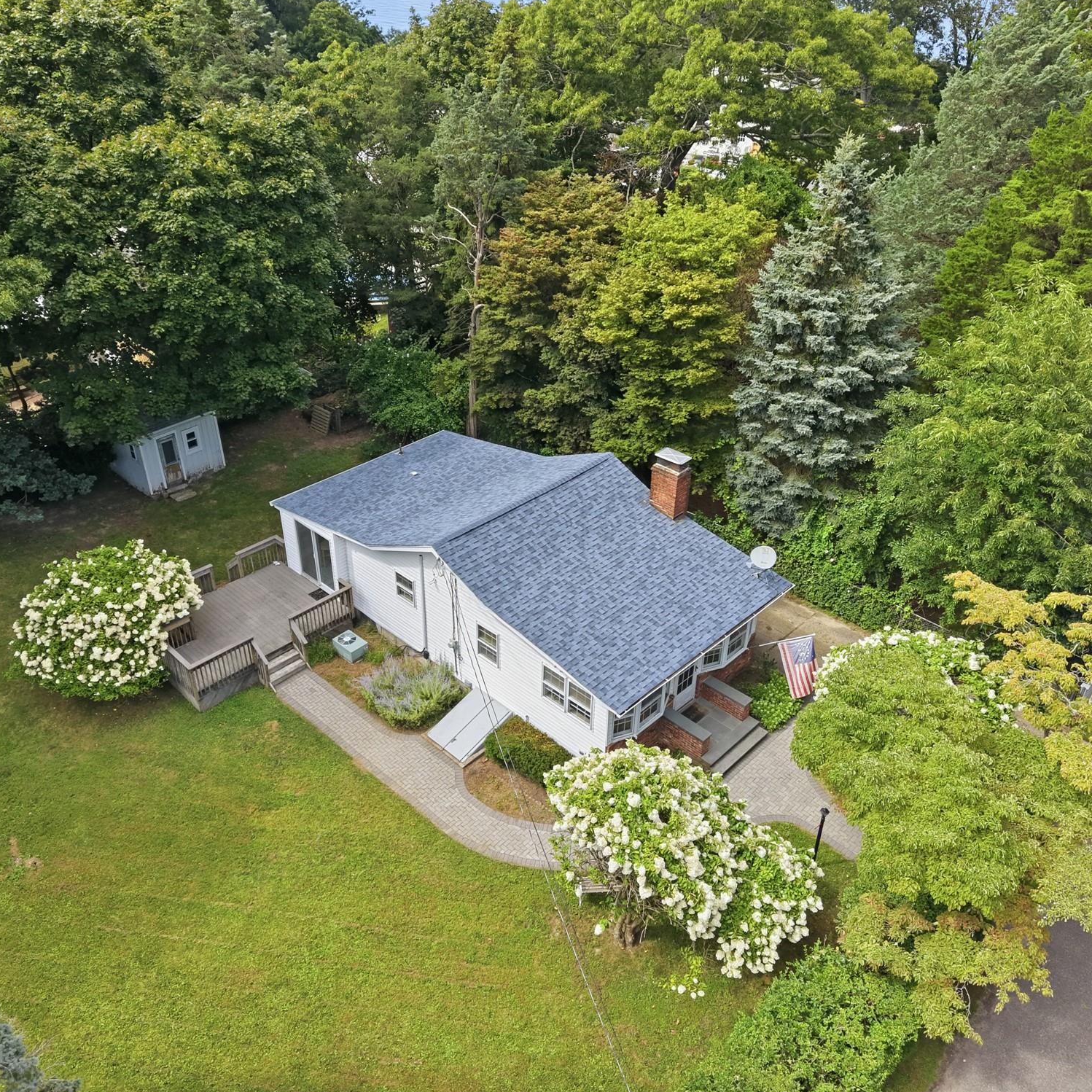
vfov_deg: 55.6
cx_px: 509
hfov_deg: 55.6
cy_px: 543
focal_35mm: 29
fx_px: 1035
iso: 200
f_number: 1.8
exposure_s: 1/2500
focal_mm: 8.7
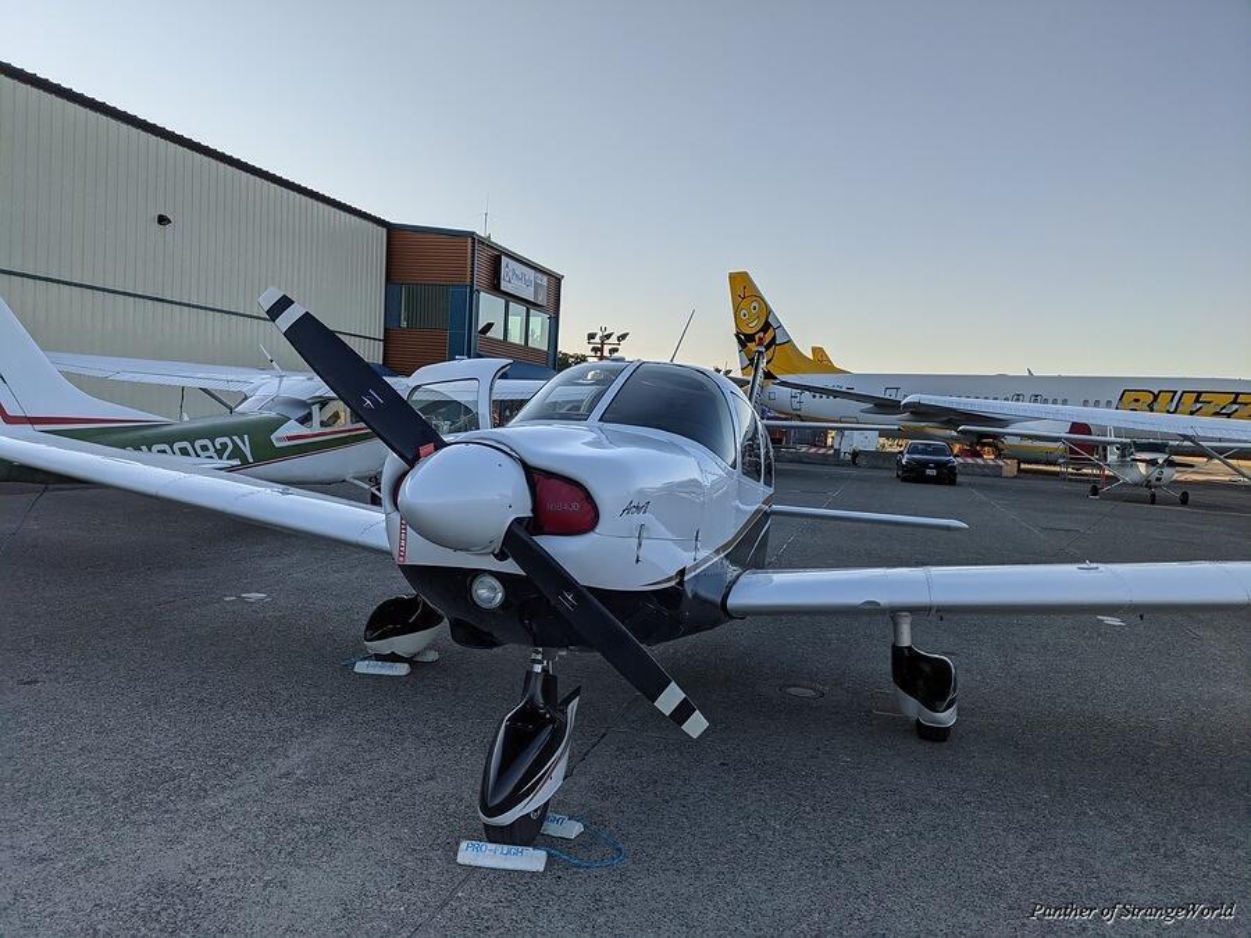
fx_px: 976
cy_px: 469
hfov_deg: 65.3
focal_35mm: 27
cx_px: 626
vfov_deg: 51.4
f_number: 1.73
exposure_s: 1/2924
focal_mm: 4.38
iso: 63
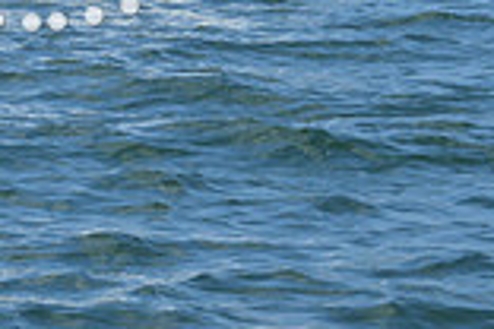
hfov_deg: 6.7
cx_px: 32
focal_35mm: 307
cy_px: -275
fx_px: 4210
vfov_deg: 4.4
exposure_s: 1/500
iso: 250
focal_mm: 55
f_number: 11
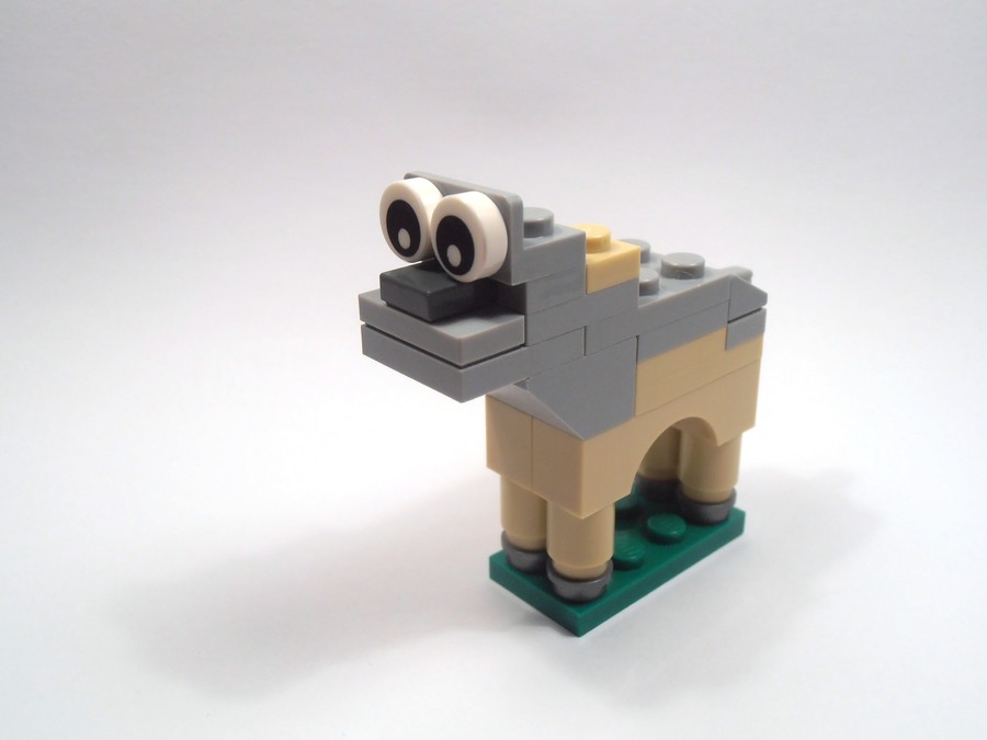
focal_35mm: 37
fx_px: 1055
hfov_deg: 50.1
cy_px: 370
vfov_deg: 38.7
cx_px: 494
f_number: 3.9
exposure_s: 1/100
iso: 80
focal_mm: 6.61
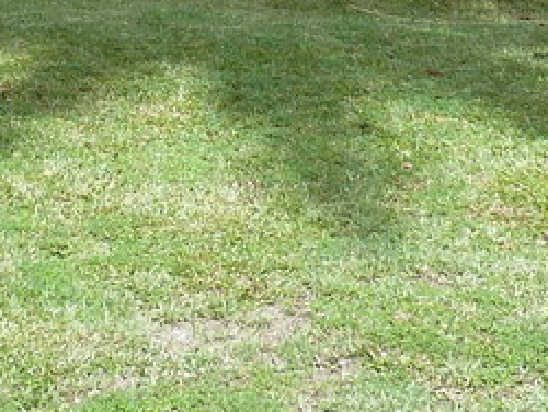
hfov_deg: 16.1
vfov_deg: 10.7
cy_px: -552
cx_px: -7
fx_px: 1902
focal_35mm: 120
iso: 80
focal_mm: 4.1
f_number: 4
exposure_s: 1/250
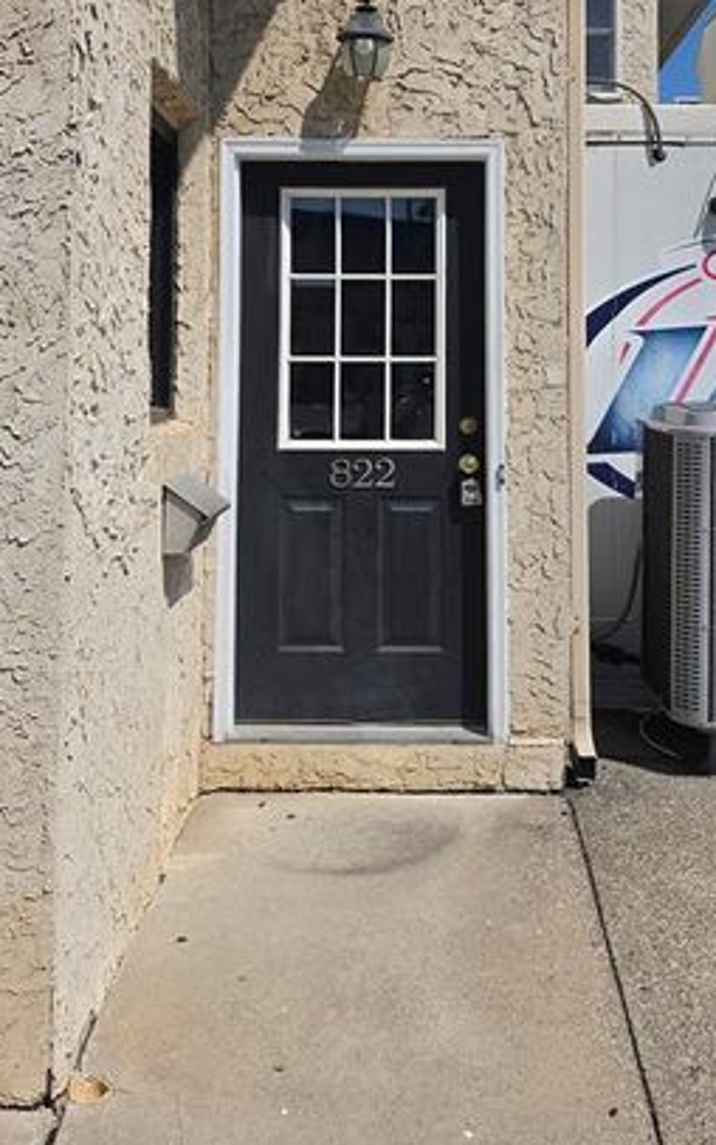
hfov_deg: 31.9
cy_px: 295
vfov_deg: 47.5
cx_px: 420
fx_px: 1248
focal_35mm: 40
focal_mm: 6.5
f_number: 1.4
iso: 10
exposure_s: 1/1761
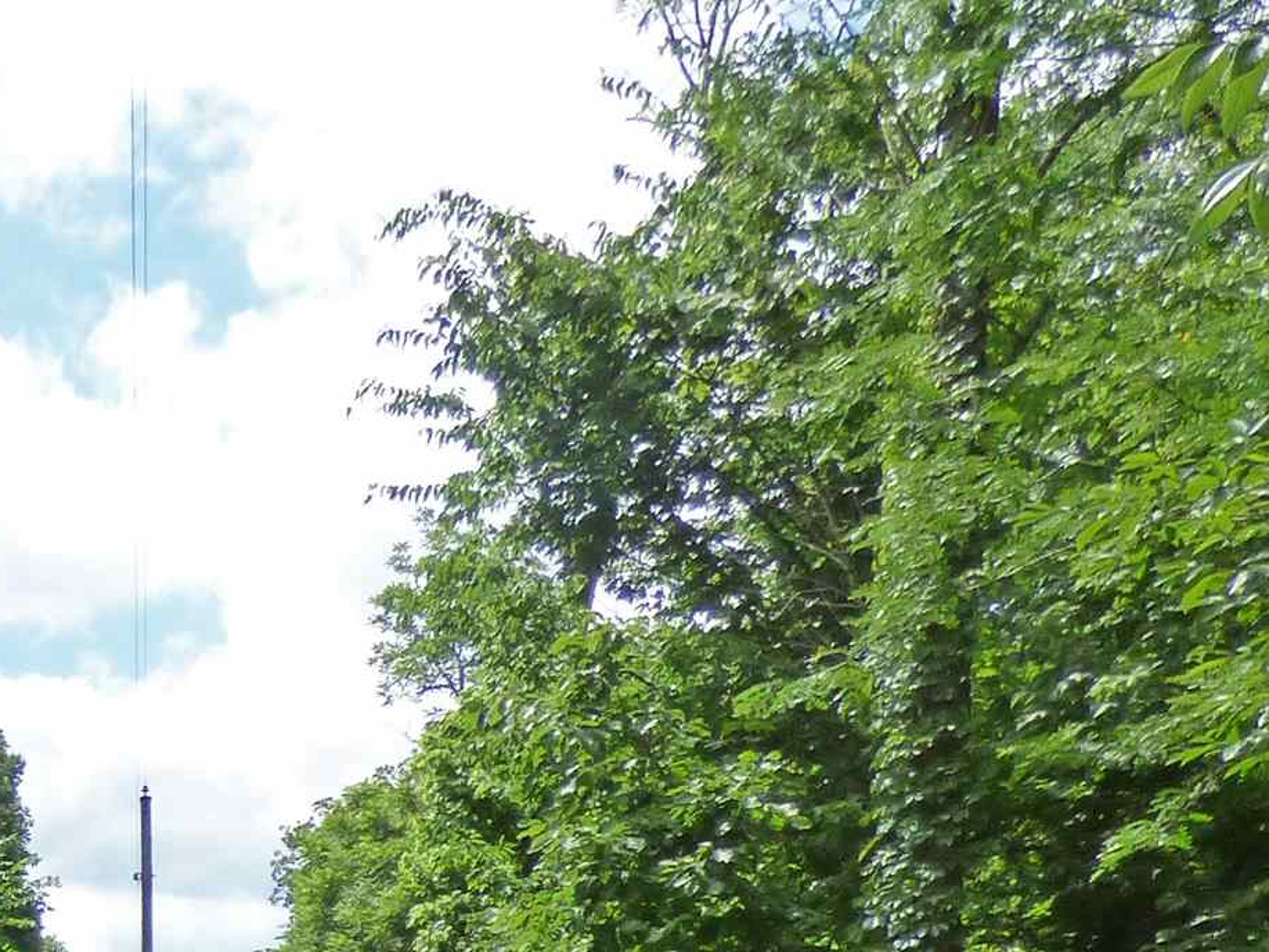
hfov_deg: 24.7
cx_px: -436
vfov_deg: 19.4
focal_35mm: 67
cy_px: 1395
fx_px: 2456
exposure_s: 1/1300
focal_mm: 3.58
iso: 160
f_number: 2.8
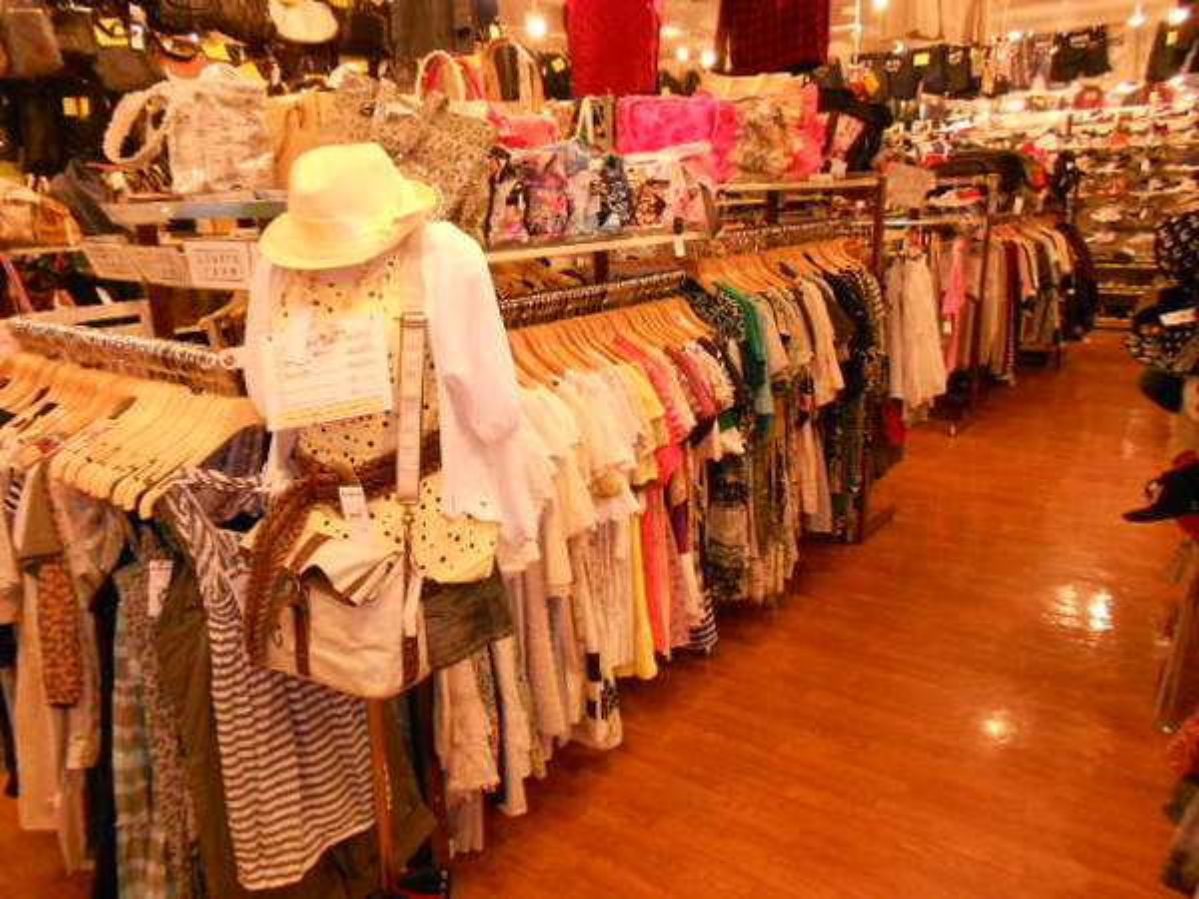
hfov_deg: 67.3
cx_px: 600
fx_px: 901
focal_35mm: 26
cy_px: 450
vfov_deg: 53.1
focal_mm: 4.6
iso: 400
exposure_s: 1/30
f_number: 3.2
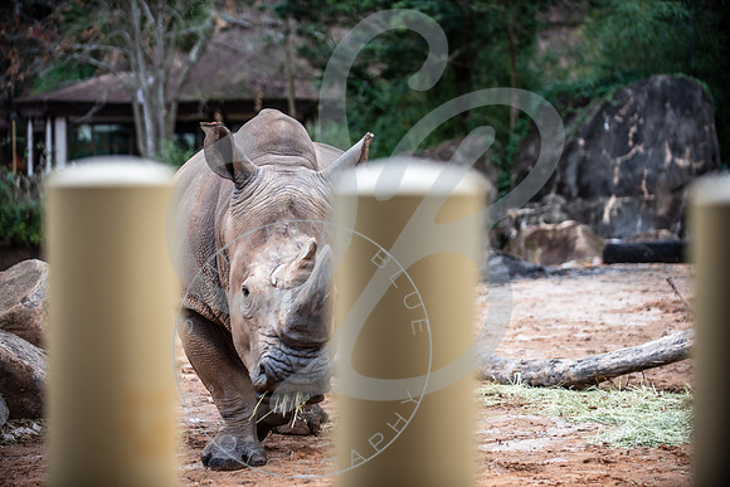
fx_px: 2069
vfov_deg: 13.4
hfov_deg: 20.0
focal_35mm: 102
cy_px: 244
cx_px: 365
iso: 125
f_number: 2.8
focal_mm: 102
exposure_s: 1/250
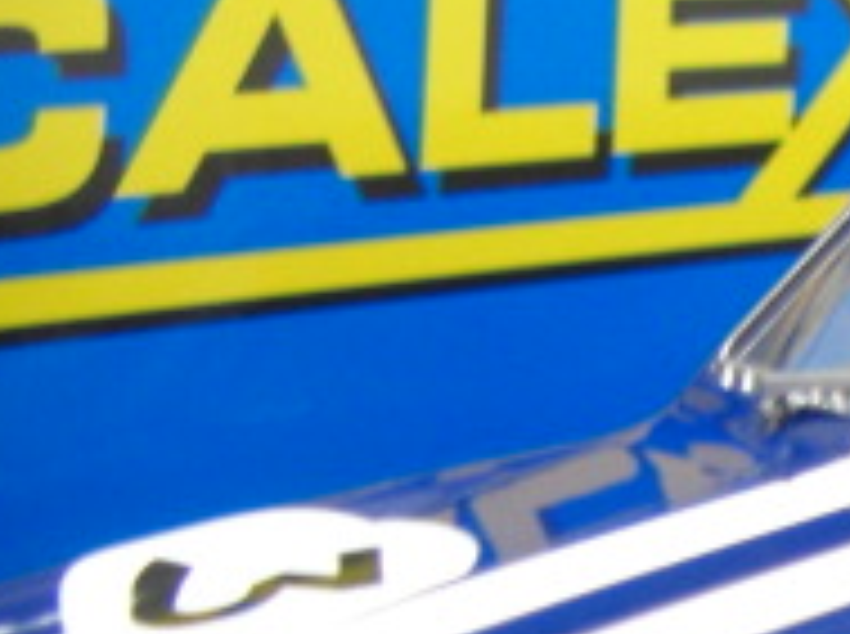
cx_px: 1156
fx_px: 3162
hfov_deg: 14.6
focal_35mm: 129
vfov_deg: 11.2
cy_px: 818
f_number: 3.4
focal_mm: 6.3
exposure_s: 1/13
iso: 200
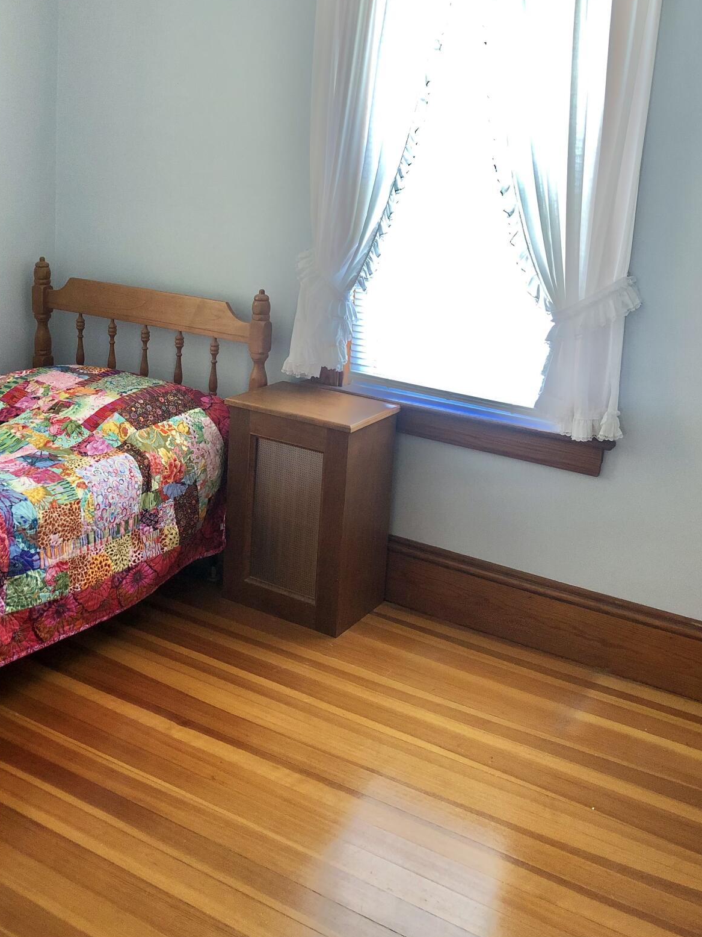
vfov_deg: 50.9
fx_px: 973
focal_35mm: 36
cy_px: 363
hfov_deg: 39.7
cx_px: 337
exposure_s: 1/30
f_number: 1.8
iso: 32
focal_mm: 4
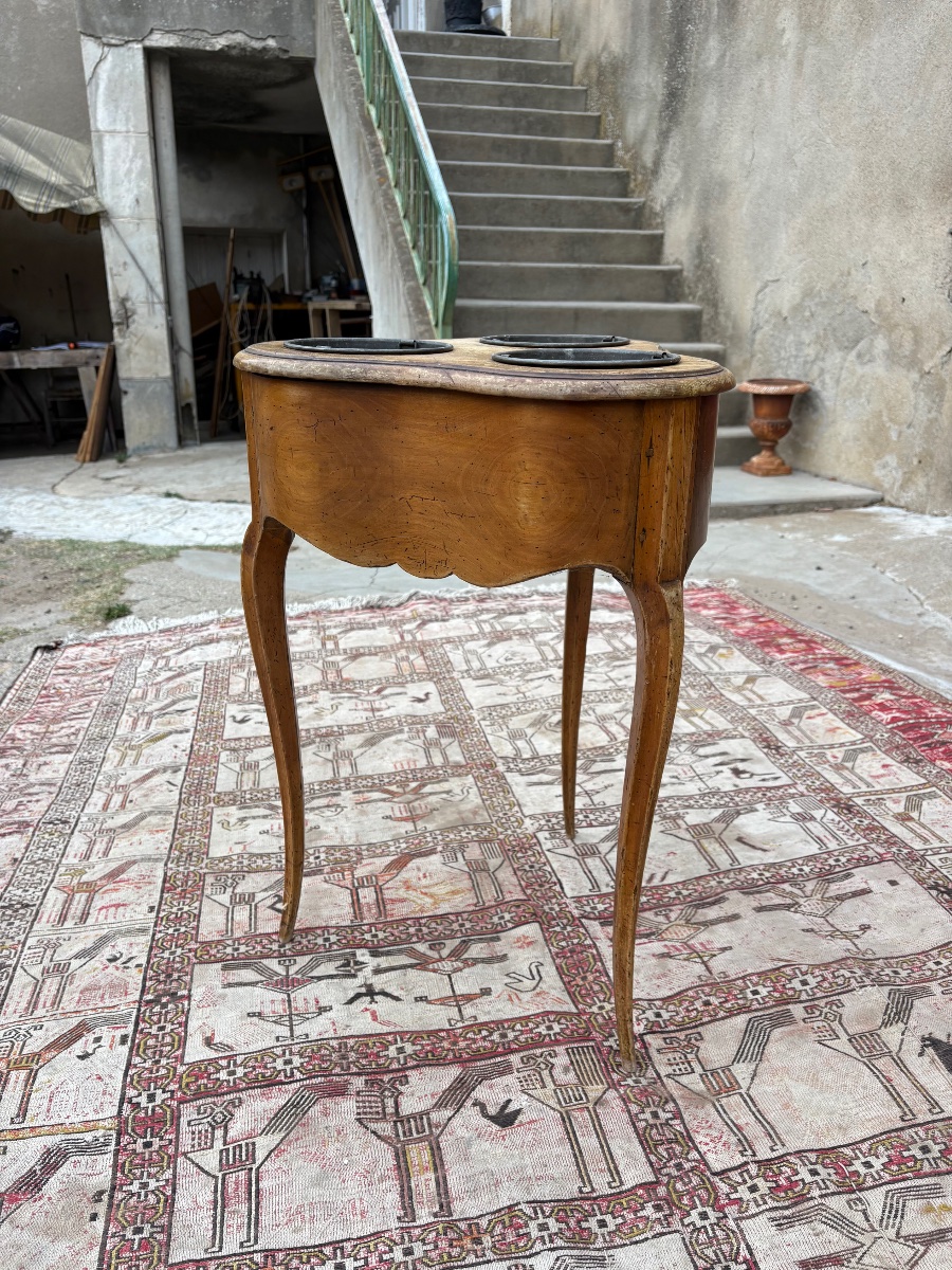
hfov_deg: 53.1
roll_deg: -0.4
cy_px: 635
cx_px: 476
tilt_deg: -16.8
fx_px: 953
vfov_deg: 67.3
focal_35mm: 26
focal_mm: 5.96
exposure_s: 1/433
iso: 50
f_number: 1.6
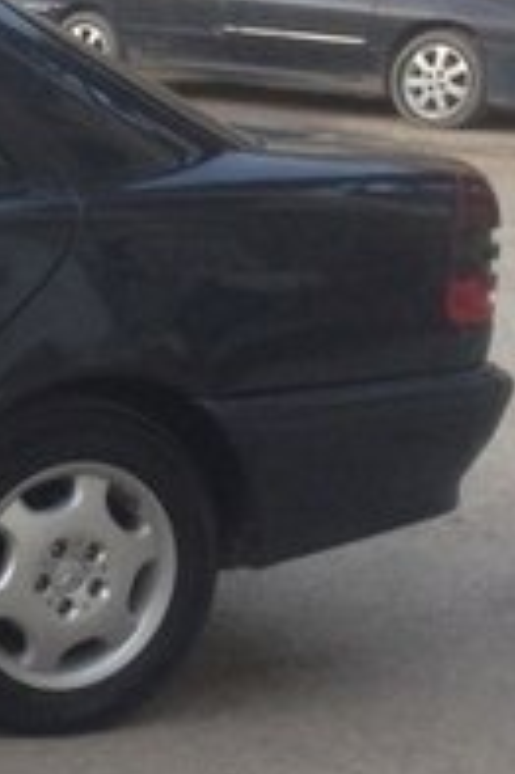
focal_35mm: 115
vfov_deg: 17.8
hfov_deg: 10.2
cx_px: -763
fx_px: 2472
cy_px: 348
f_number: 2.4
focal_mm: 4.12
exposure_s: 1/24
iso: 50
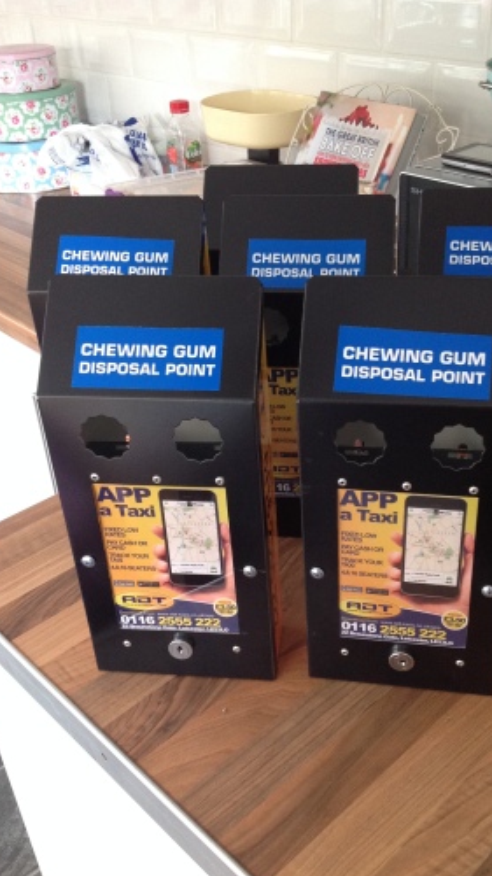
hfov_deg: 30.3
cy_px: 447
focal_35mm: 39
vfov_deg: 51.6
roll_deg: +3.3
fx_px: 905
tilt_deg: -32.6
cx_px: 308
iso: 160
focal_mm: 4.28
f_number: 2.4
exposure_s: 1/15
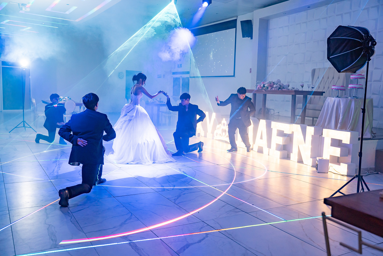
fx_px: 351
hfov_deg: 57.2
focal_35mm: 33
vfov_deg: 40.0
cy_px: 128
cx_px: 192
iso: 500
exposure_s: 1/125
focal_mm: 33
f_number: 3.5
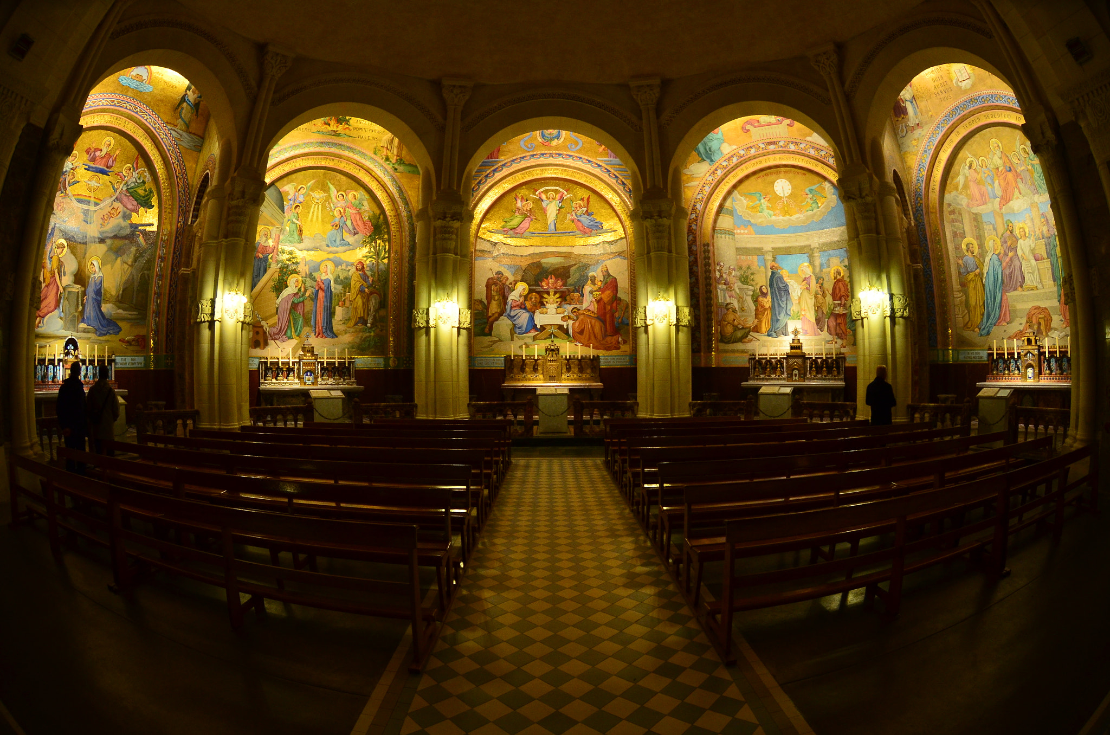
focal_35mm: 16
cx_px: 555
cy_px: 368
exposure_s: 1/25
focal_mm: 10.5
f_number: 4.5
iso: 800
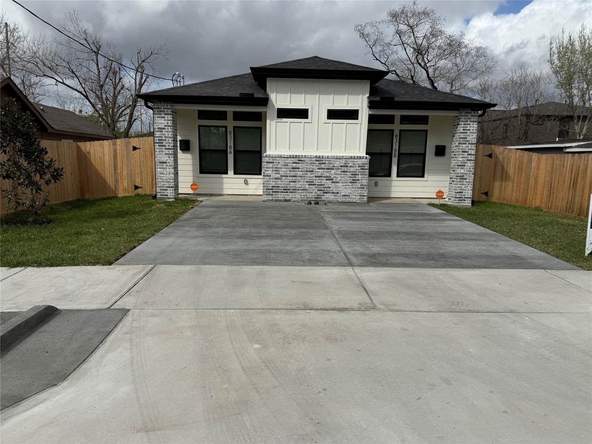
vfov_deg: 56.8
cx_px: 296
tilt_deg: -9.4
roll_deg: -1.1
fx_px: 410
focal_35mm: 24
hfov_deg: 71.6
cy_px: 222
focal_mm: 6.76
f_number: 1.78
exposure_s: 1/9091
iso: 80
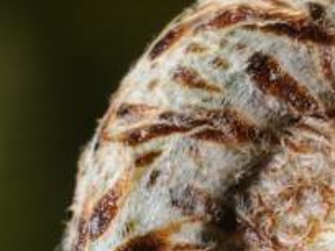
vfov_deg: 5.8
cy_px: 245
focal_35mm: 254
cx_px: 386
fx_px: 2458
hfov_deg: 7.7
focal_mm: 60
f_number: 32
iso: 200
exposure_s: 1/60
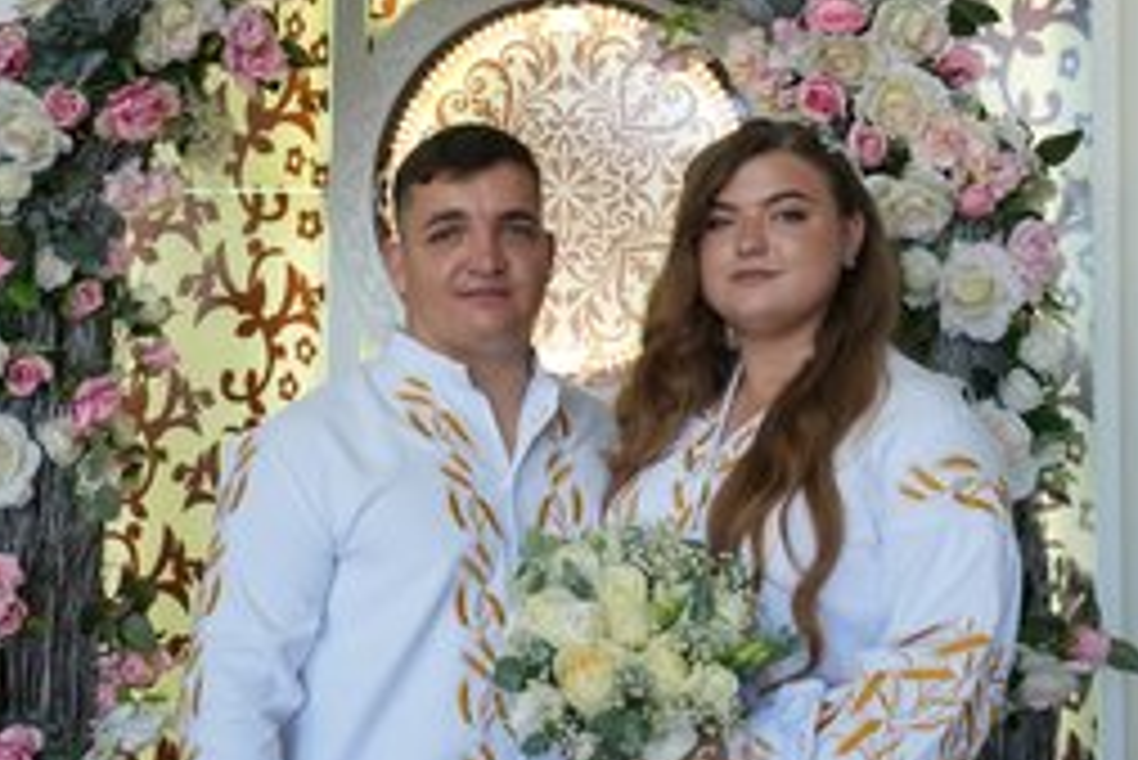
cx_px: 612
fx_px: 1898
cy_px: 281
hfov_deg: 33.4
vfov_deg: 22.6
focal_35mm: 60
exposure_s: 1/60
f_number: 4.5
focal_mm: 38
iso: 400
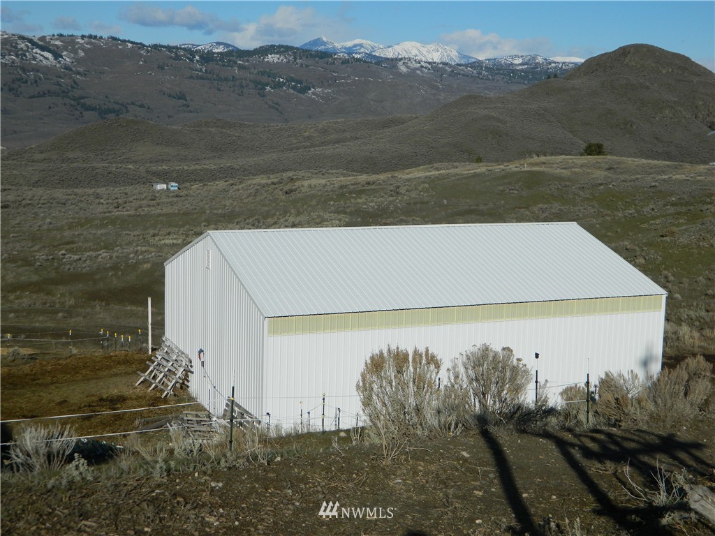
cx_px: 358
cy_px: 268
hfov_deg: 33.8
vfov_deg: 25.7
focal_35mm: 57
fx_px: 1177
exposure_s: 1/250
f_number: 10.7
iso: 80
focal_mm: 10.2
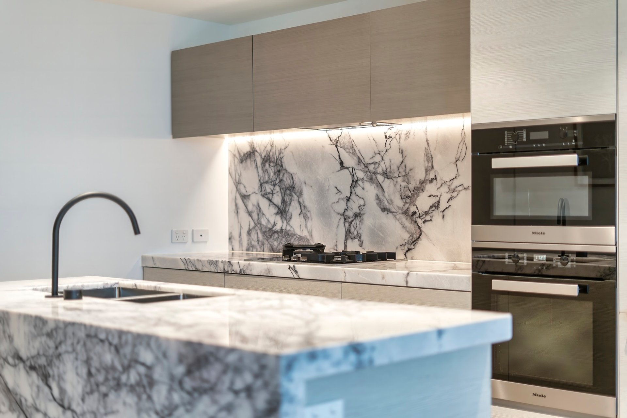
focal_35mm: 50
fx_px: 871
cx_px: 314
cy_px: 209
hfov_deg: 39.6
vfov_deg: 27.0
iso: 320
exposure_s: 1/125
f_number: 1.8
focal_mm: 50
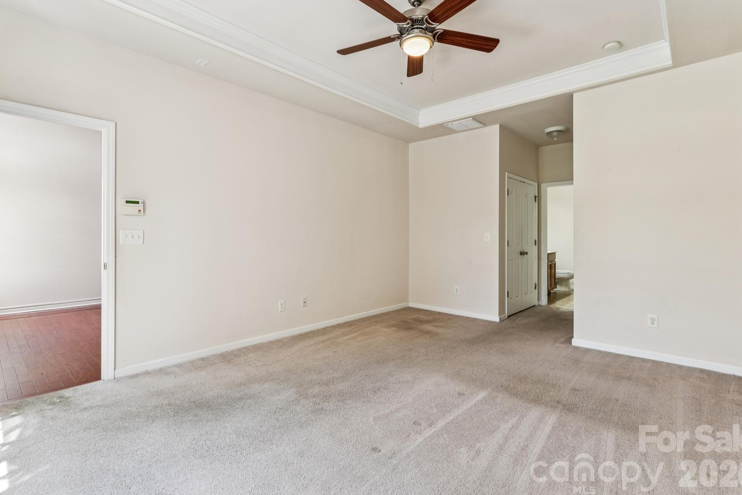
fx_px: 357
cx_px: 368
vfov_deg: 69.4
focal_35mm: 17
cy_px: 238
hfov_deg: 92.2
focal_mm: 16.3
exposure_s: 1/5
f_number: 9
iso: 100
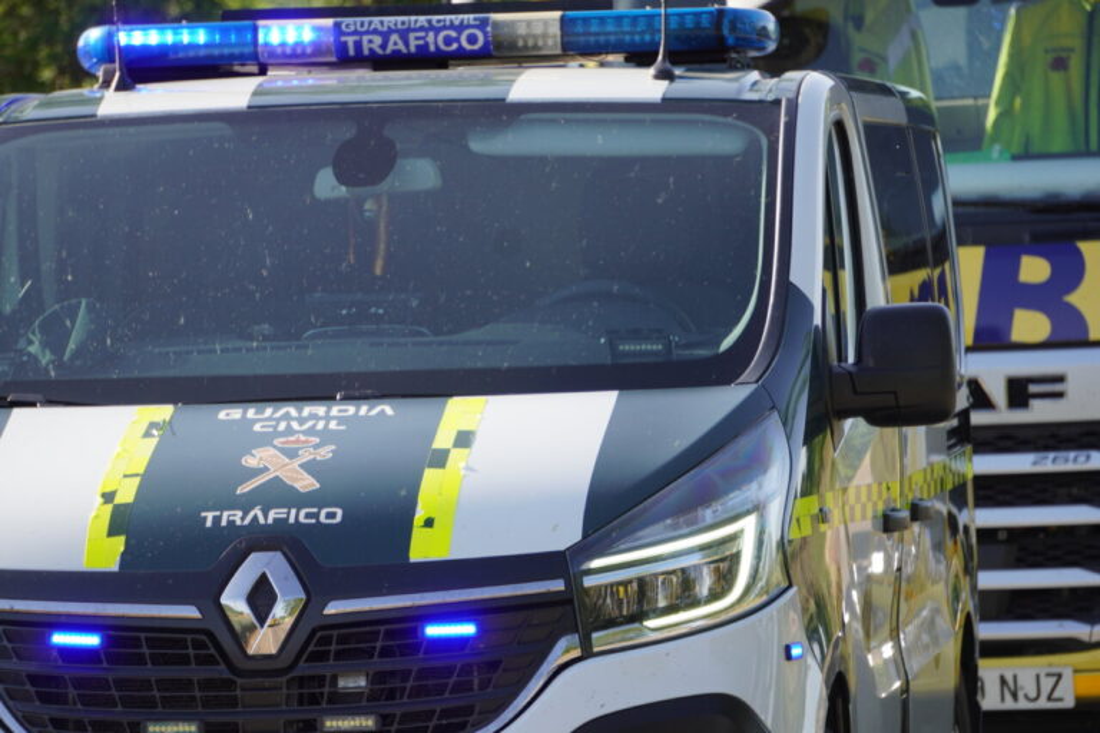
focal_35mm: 274
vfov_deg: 5.0
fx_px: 8387
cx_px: 550
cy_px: 366
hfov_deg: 7.5
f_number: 6.3
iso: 200
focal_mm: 183
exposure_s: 1/320
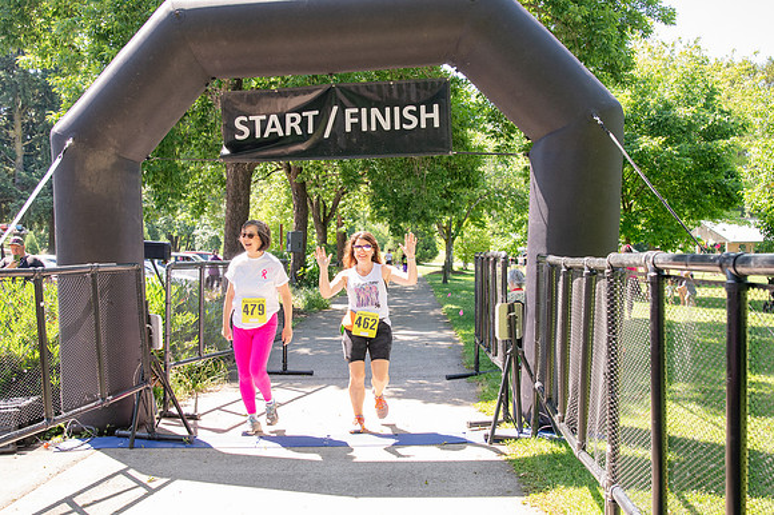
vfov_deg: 36.8
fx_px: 774
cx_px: 387
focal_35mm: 36
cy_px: 258
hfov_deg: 53.2
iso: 500
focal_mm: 24
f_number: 4
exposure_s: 1/400
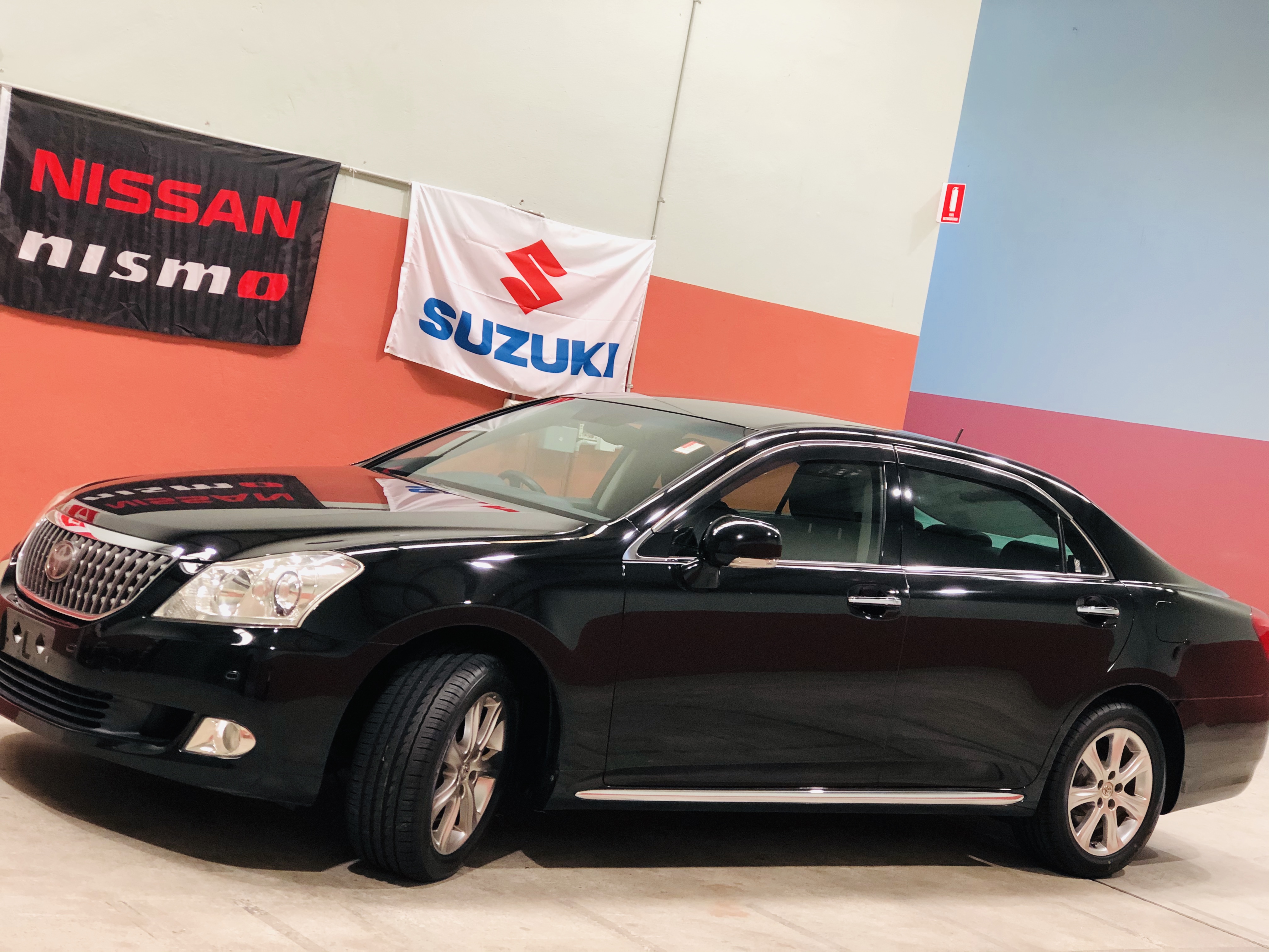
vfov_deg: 25.7
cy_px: 476
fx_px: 2090
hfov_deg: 33.8
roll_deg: -11.2
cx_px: 634
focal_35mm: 57
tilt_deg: -2.9
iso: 125
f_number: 2.8
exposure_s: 1/33
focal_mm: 6.6
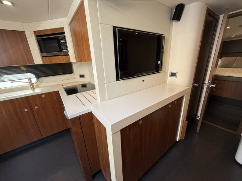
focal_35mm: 14
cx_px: 121
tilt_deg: -16.3
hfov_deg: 102.0
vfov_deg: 85.7
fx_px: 98
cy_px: 90
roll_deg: +1.8
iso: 160
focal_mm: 2.22
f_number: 2.2
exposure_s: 1/99
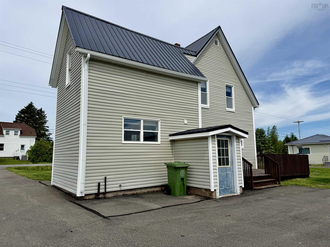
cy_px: 124
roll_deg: +0.8
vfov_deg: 56.8
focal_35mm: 24
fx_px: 229
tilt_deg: +8.4
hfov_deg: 71.6
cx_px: 165
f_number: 1.78
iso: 80
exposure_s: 1/7353
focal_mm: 6.76
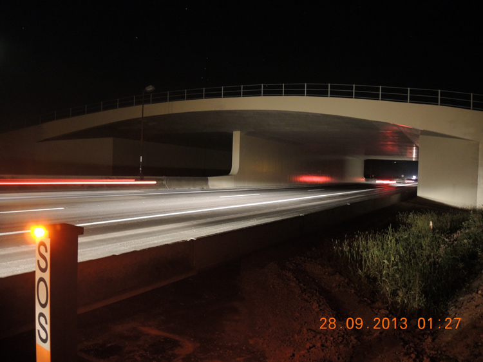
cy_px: 181
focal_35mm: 28
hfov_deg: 63.5
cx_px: 242
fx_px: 391
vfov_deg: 49.7
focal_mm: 6
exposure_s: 1/1.6
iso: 800
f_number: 2
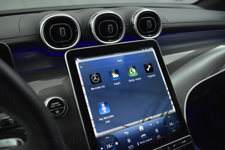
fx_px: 206
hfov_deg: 57.2
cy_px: 75
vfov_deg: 40.0
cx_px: 112
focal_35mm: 33
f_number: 3.8
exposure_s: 1/100
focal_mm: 22
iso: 1600
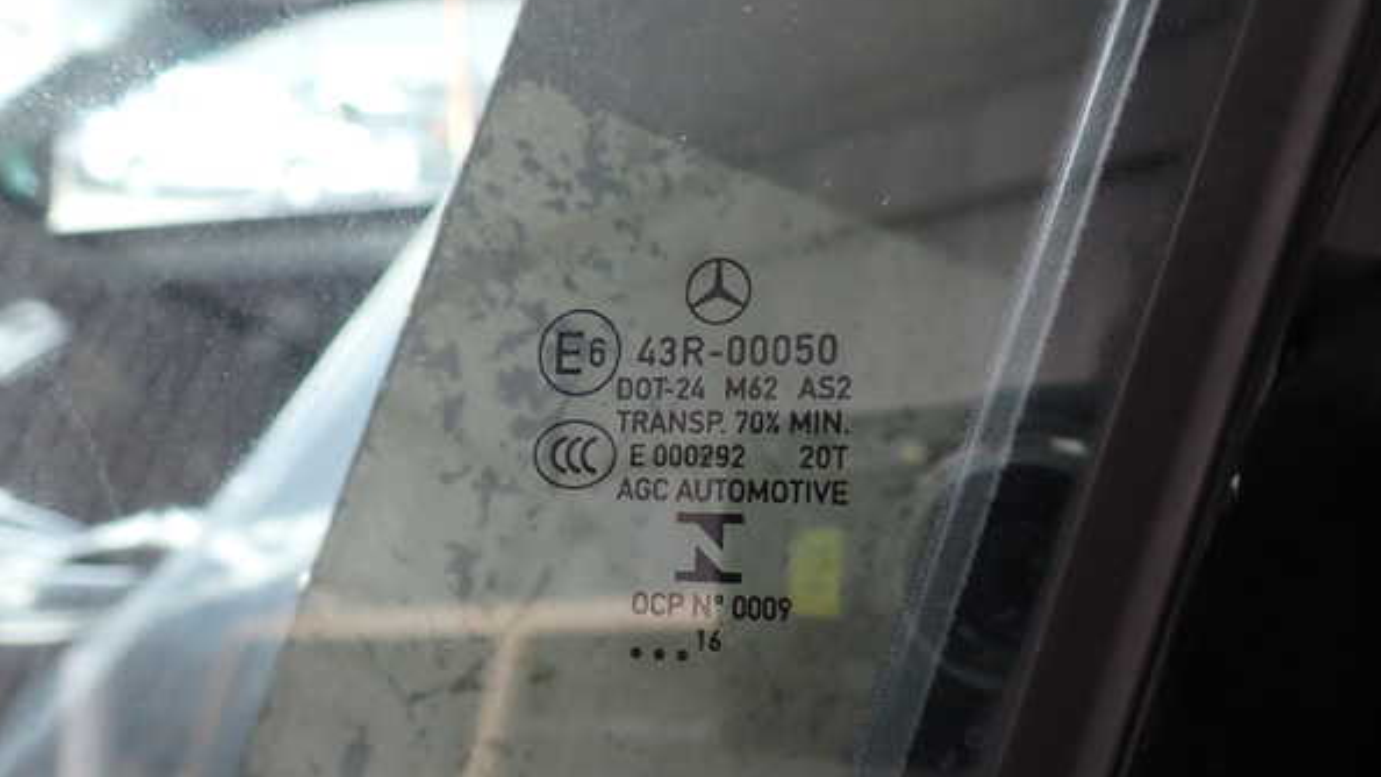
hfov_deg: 59.5
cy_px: 449
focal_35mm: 33
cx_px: 695
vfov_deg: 35.6
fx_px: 1208
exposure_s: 1/60
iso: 125
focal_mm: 5.4
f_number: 2.3
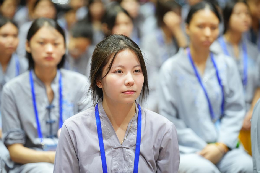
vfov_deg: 11.0
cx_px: 130
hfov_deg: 16.4
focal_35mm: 125
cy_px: 86
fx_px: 903
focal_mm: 125
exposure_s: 1/100
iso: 3200
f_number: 2.8
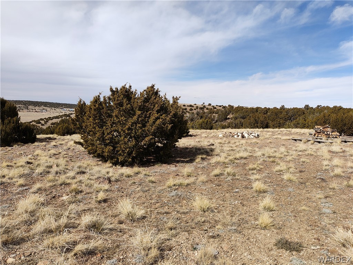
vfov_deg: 54.9
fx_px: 255
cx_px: 176
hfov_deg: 69.4
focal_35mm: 25
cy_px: 132
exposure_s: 1/4346
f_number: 1.5
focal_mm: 4.15
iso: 136
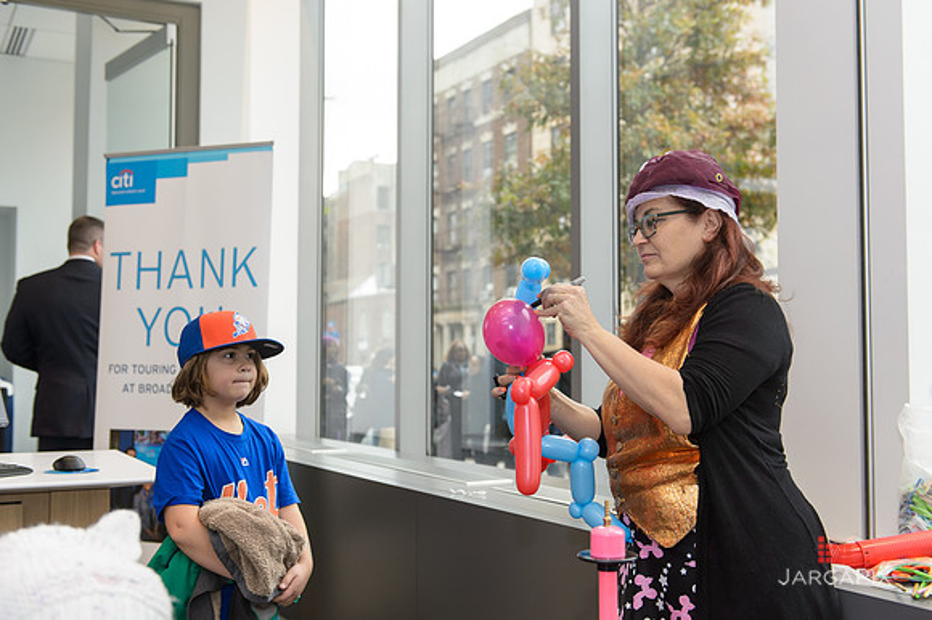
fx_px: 1087
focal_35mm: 42
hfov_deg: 46.4
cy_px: 310
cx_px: 466
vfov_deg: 31.9
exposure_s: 1/125
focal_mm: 42
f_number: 3.5
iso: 640
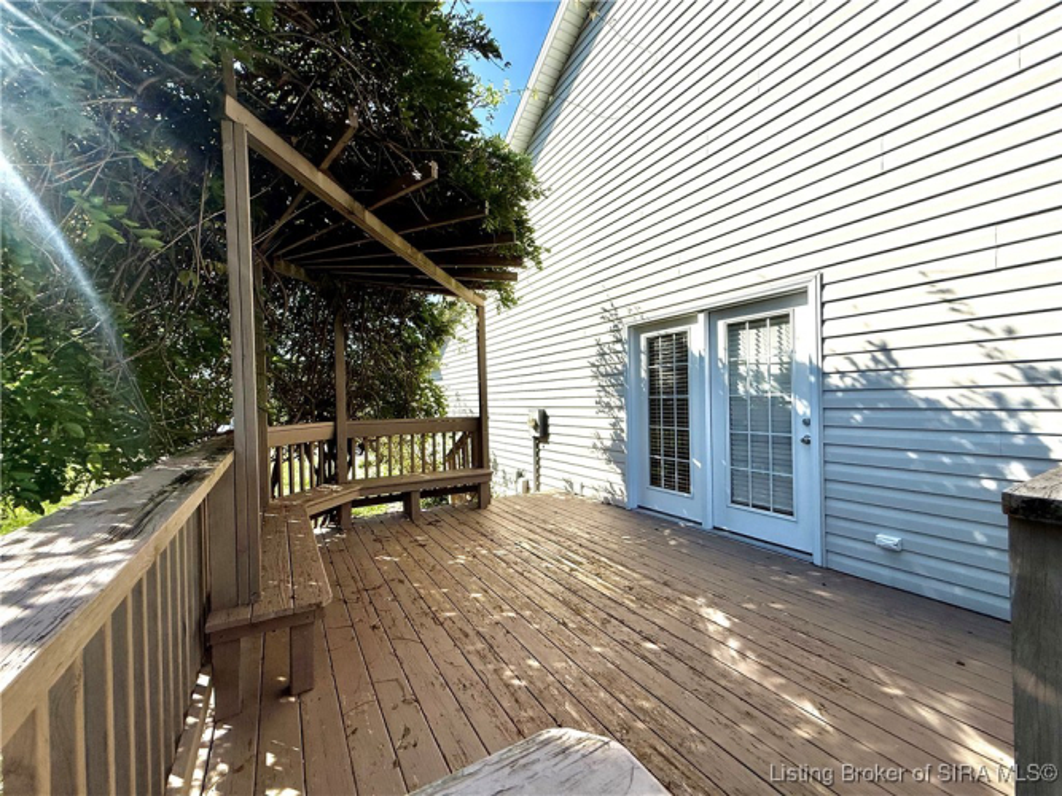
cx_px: 531
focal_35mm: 14
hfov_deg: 102.1
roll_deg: +1.5
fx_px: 429
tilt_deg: +2.2
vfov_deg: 85.7
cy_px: 398
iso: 50
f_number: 2.2
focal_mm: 2.22
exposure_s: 1/3125
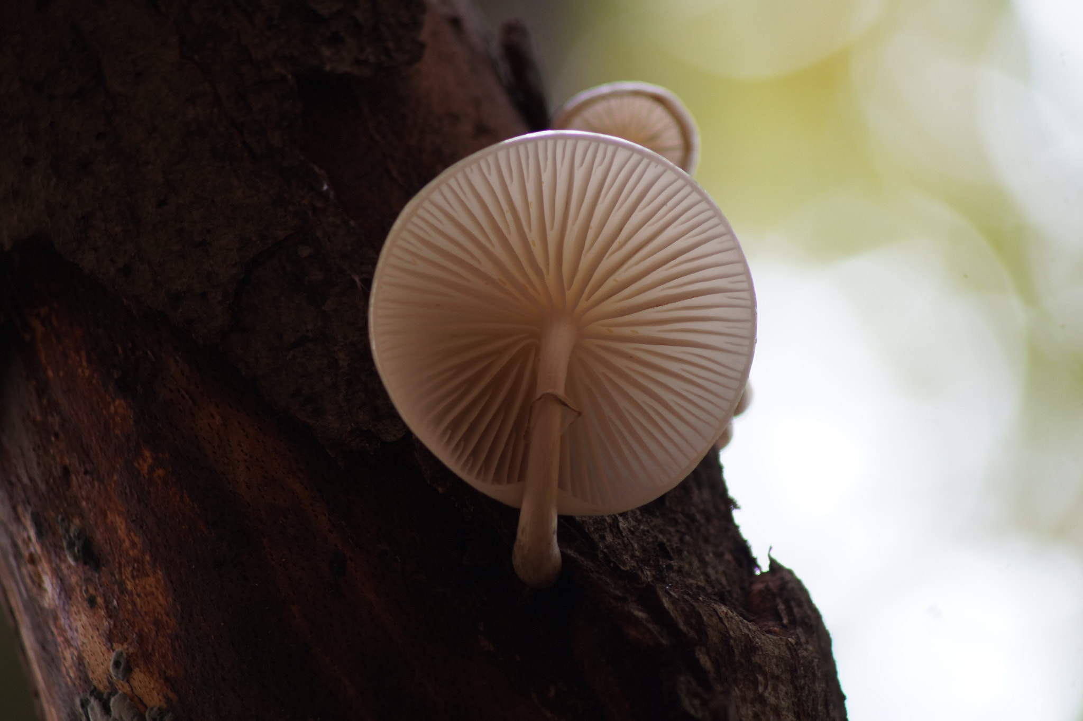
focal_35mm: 345
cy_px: 360
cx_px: 542
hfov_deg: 6.0
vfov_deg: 4.0
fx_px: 10372
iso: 400
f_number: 5.6
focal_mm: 230
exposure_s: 1/20
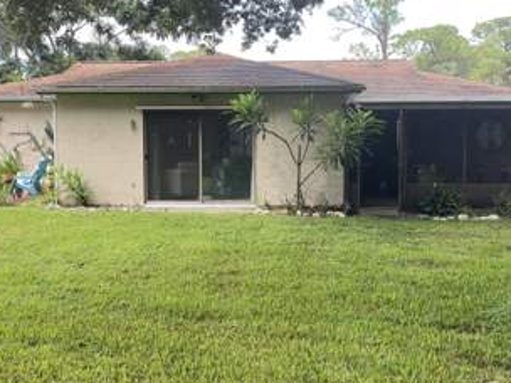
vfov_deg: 35.1
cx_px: 245
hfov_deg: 45.8
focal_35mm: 41
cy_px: 169
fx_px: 605
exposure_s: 1/338
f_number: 1.6
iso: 50
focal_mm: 5.96
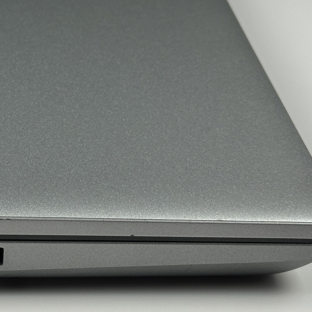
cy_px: 121
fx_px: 1295
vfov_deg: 13.7
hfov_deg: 13.3
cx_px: -72
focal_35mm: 127
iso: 64
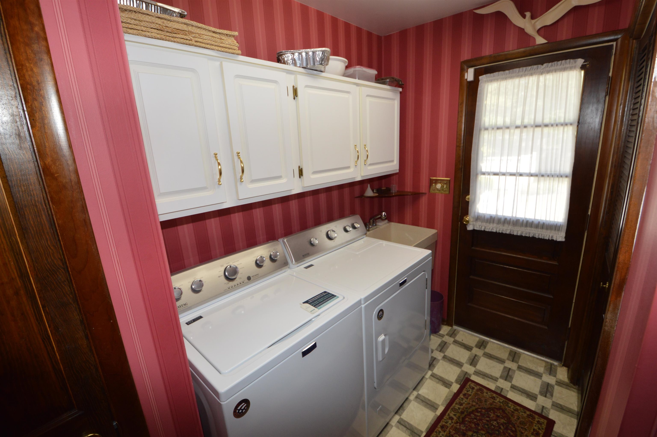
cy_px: 218
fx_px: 273
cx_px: 328
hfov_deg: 100.4
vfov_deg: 77.2
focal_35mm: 15
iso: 400
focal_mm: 10
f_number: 5
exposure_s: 1/100
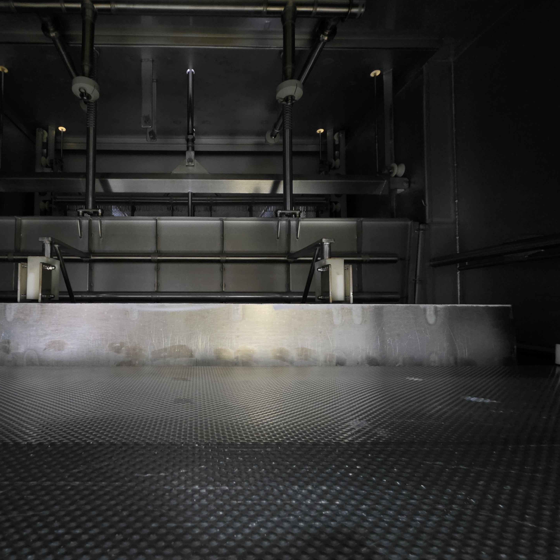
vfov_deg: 87.4
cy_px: 292
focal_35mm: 16
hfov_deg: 85.3
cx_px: 201
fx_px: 293
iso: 1600
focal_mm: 2.2
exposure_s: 1/24
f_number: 1.9
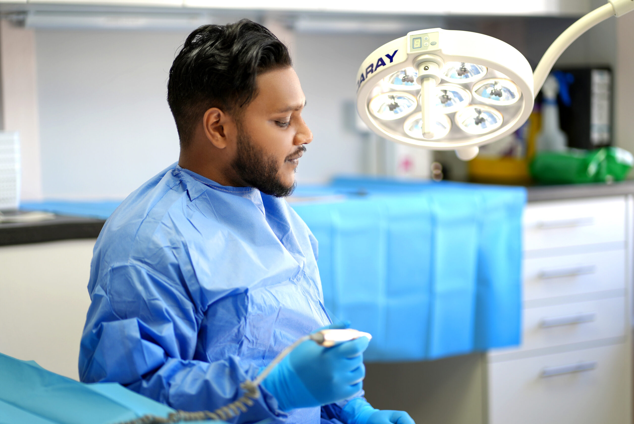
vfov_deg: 16.1
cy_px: 212
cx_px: 317
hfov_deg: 23.9
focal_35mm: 85
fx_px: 1498
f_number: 1.8
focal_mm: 85
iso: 200
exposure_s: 1/200
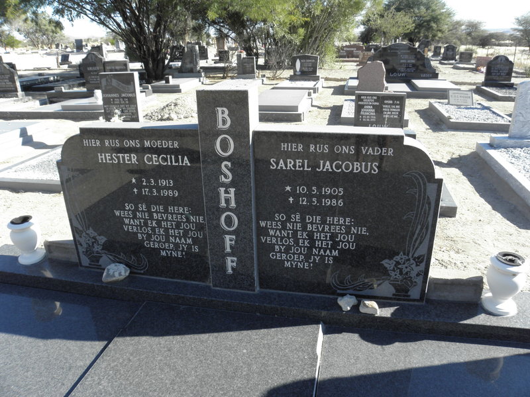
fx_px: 413
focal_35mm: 27
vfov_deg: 51.4
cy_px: 198
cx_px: 265
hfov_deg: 65.3
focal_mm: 4.83
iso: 64
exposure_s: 1/100
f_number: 5.6
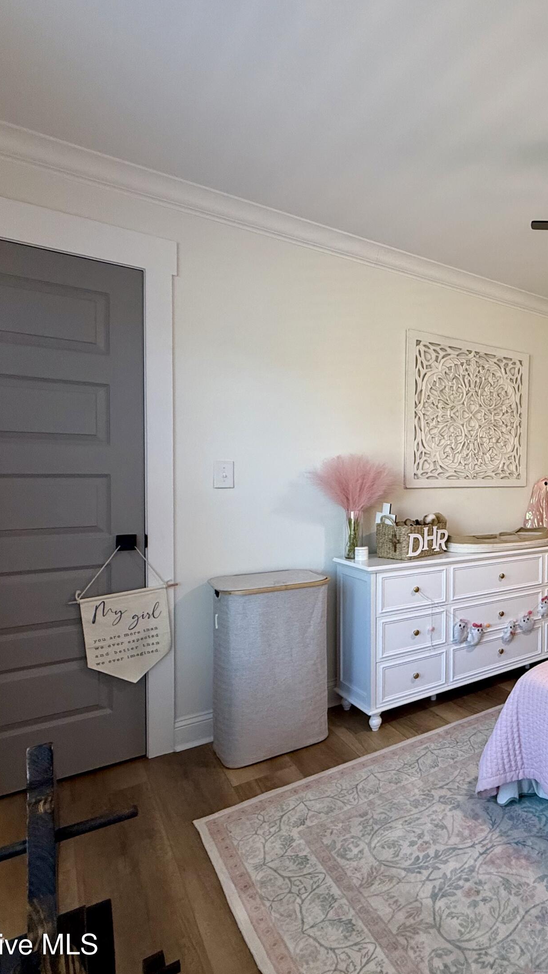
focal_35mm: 21
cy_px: 488
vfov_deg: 83.8
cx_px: 554
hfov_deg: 45.0
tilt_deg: -1.5
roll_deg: -1.3
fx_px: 542
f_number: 2.2
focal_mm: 2.22
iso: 200
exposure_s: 1/120
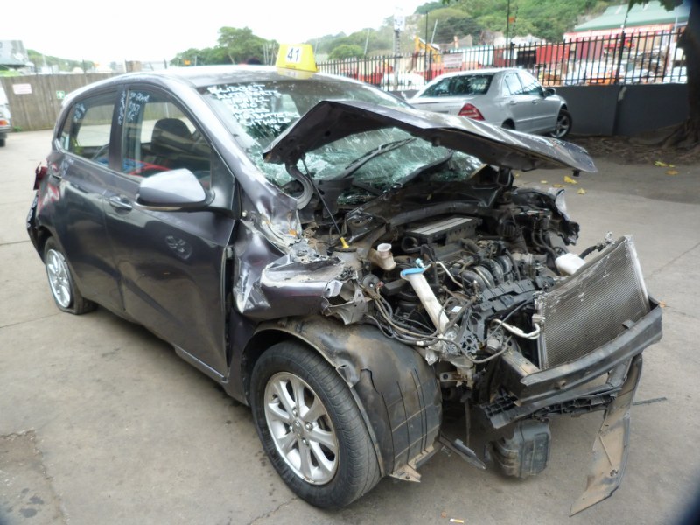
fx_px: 506
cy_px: 262
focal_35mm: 25
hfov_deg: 69.4
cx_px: 350
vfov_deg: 54.9
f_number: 2.8
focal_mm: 4.5
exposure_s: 1/60
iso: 125
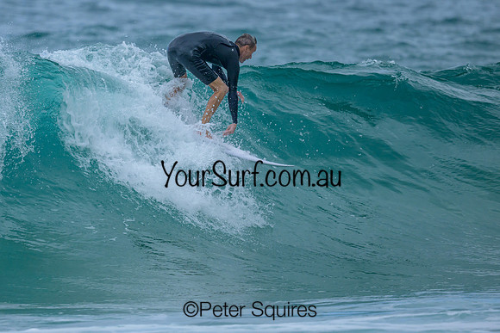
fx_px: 15241
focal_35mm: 1097
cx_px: 157
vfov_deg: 1.3
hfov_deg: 1.9
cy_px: 141
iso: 500
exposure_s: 1/2000
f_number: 6.3
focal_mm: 800
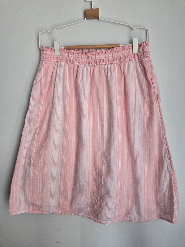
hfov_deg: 58.9
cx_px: 92
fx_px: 164
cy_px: 124
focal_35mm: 23
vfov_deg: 73.9
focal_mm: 5.4
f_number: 1.8
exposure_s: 1/120
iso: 250
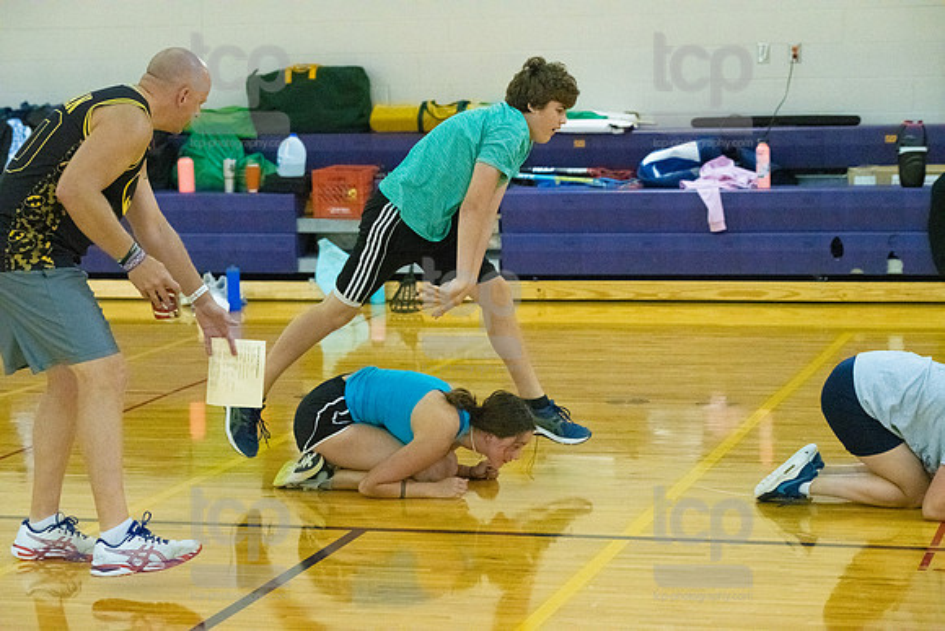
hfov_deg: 21.5
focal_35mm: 95
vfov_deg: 14.4
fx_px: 2494
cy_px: 316
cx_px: 472
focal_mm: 95
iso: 6400
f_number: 4.5
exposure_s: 1/640
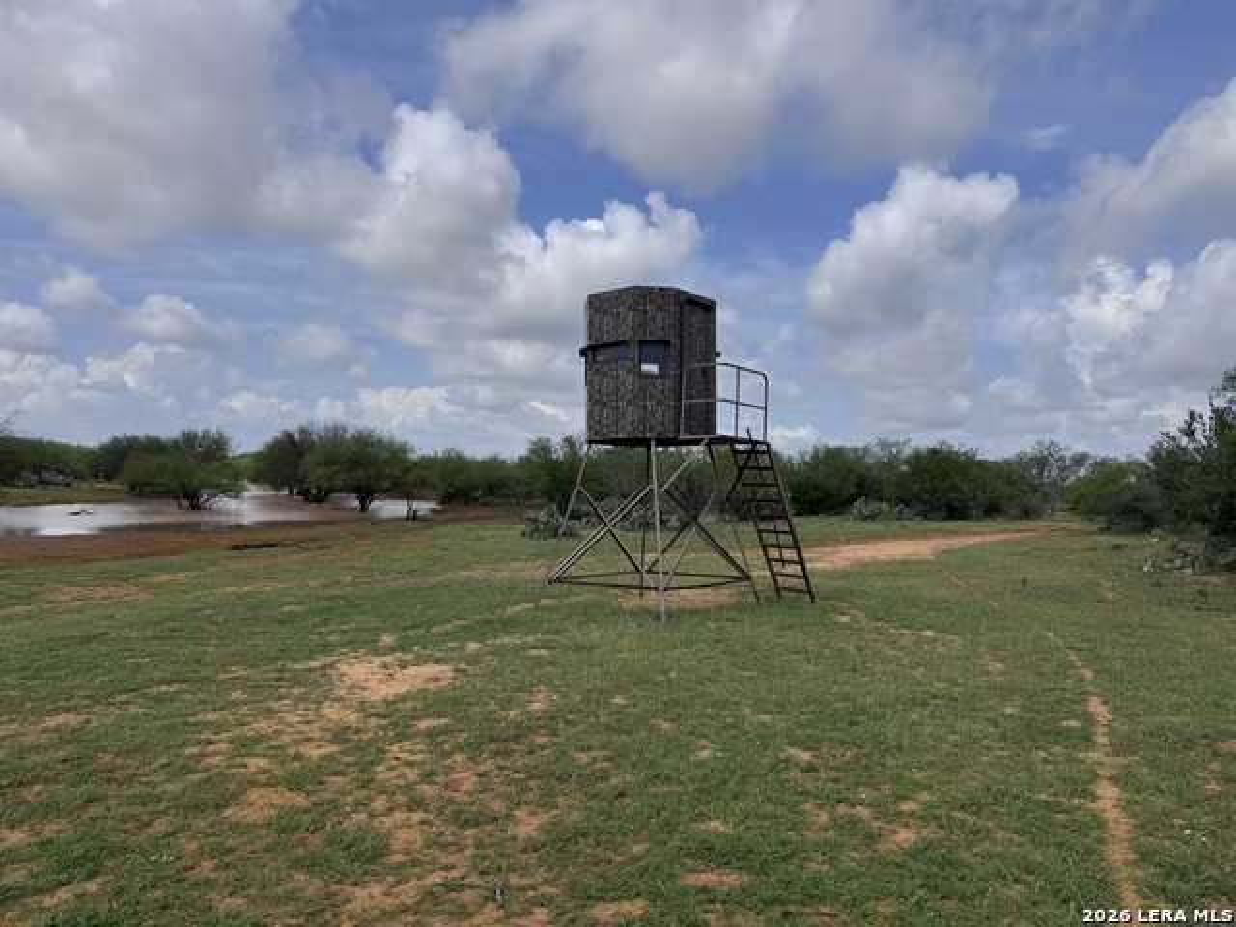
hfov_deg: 71.6
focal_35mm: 24
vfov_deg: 56.8
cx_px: 618
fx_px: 857
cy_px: 464
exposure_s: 1/7937
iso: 80
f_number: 1.78
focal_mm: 6.76
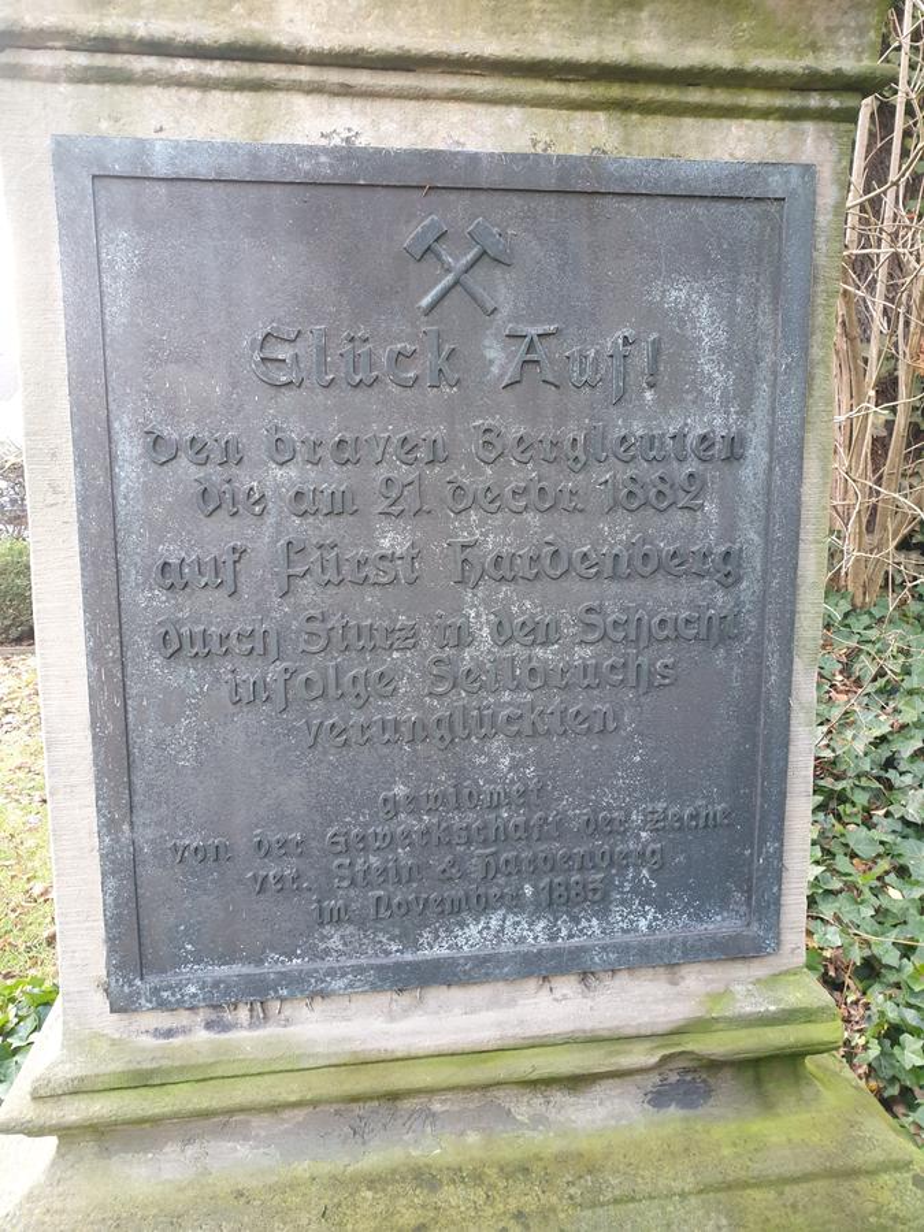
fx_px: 925
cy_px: 616
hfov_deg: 53.1
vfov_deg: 67.3
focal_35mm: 26
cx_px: 462
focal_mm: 4.3
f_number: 2.4
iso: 160
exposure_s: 1/60
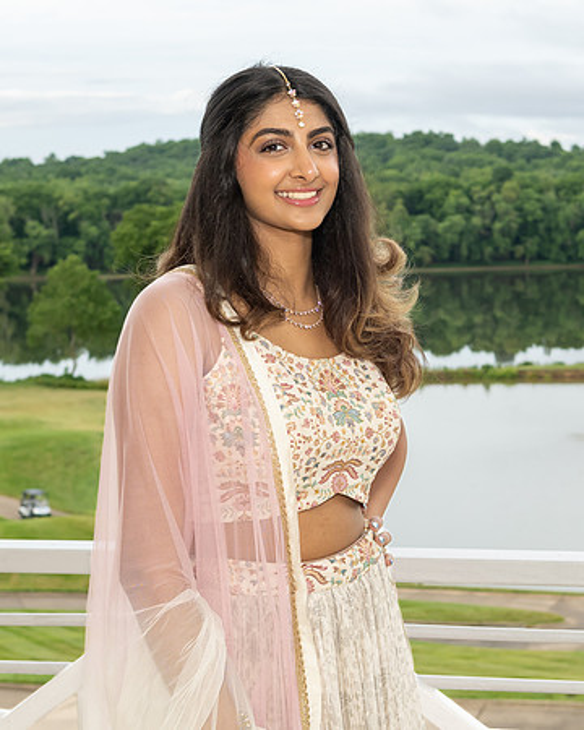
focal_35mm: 82
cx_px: 400
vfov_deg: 23.1
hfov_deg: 18.5
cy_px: 355
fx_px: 1782
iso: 450
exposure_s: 1/250
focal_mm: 38
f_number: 5
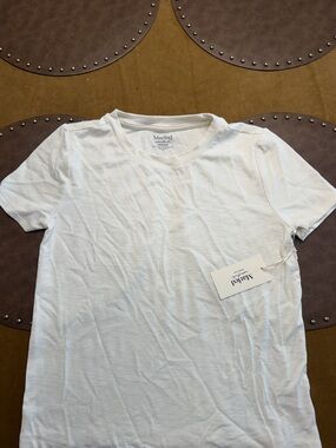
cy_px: 224
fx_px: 311
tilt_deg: -76.7
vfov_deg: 71.6
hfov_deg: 56.8
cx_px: 168
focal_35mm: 24
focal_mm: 6.76
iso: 64
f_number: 1.78
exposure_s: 1/120
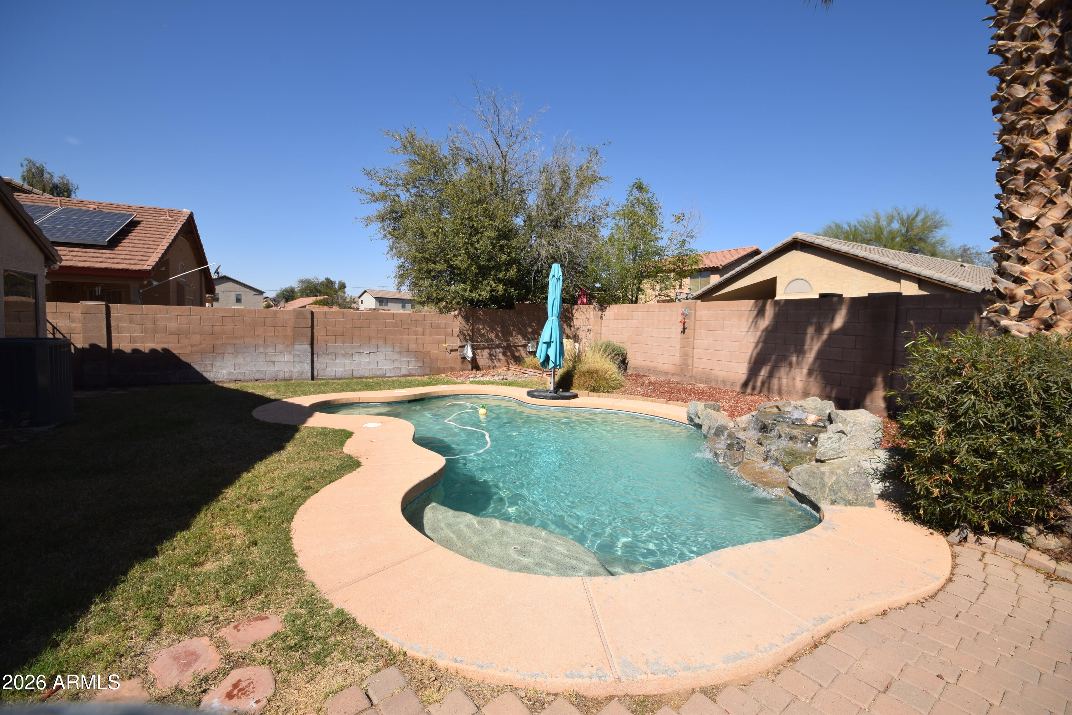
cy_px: 358
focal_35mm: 15
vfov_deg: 77.3
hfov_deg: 100.4
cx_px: 536
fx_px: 447
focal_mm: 10
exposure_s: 1/200
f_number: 11
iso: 100
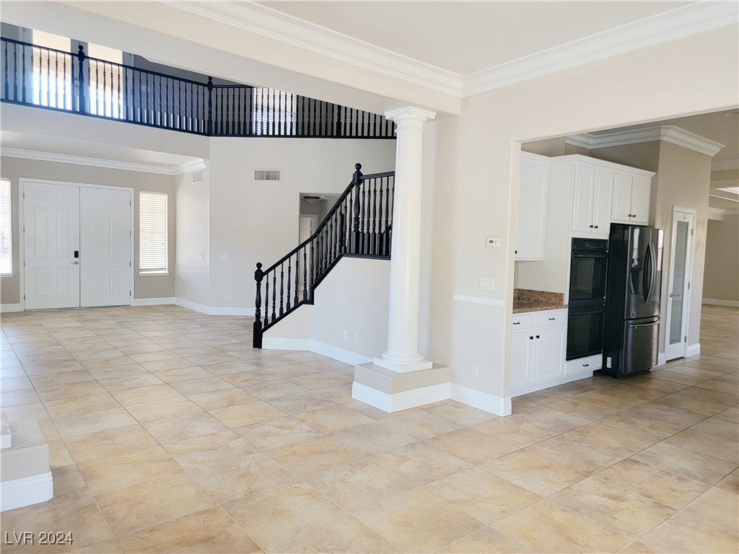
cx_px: 370
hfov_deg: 71.6
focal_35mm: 24
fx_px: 512
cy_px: 277
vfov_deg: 56.8
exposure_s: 1/120
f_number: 1.8
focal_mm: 6.7
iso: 100
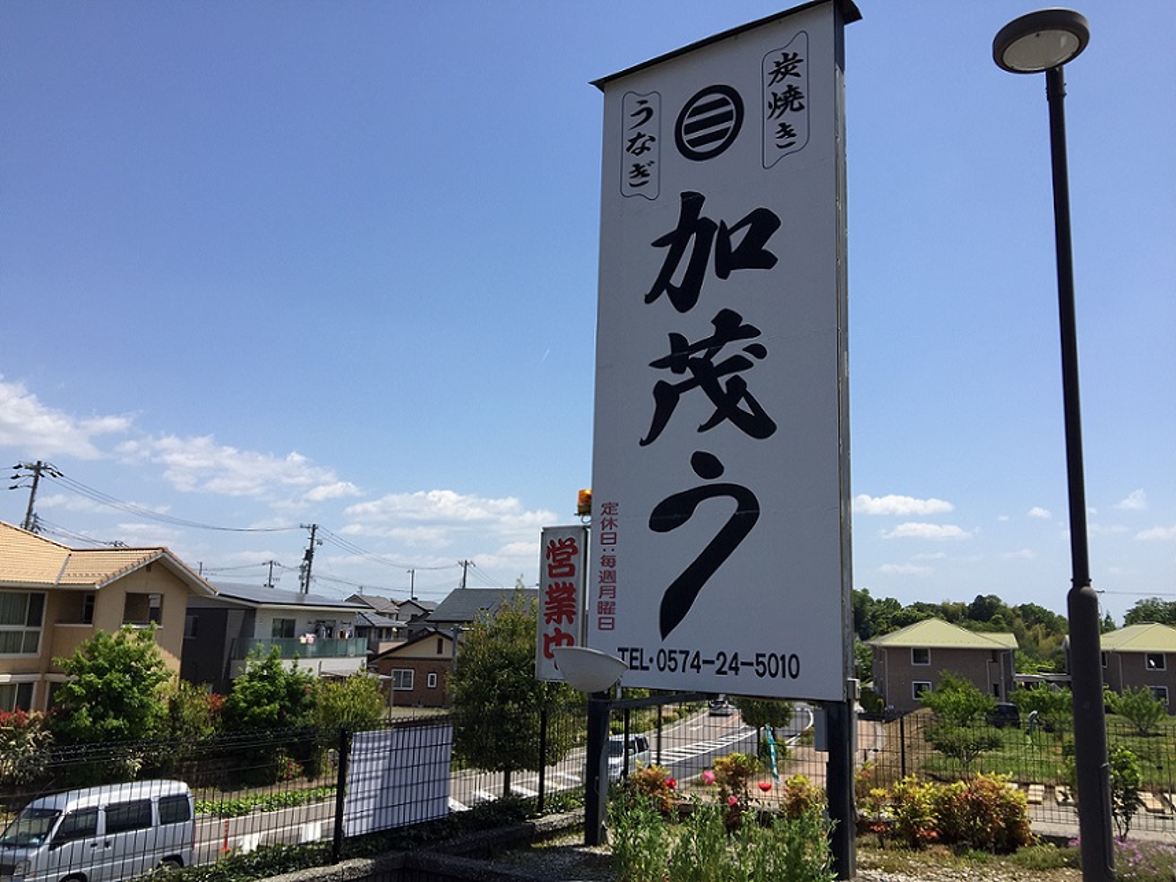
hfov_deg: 61.7
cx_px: 588
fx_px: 985
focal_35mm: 29
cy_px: 441
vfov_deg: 48.2
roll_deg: -1.2
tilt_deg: +10.8
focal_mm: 4.15
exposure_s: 1/2326
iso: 32
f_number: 2.2
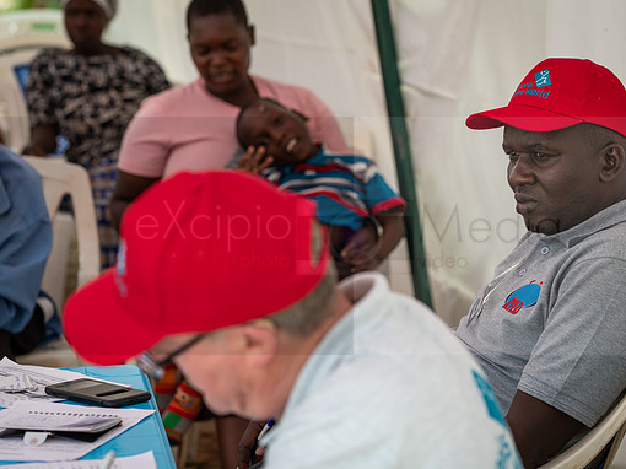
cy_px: 235
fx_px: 2314
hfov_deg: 15.4
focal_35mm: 128
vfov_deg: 11.6
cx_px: 355
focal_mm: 117
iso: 125
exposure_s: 1/125
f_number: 5
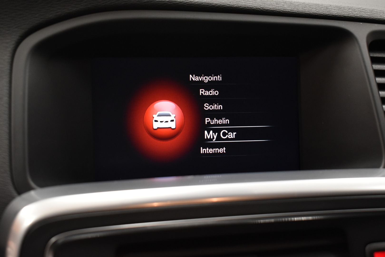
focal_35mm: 54
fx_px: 578
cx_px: 192
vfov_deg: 25.1
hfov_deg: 36.9
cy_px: 128
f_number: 4.8
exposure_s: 1/60
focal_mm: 36
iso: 1800
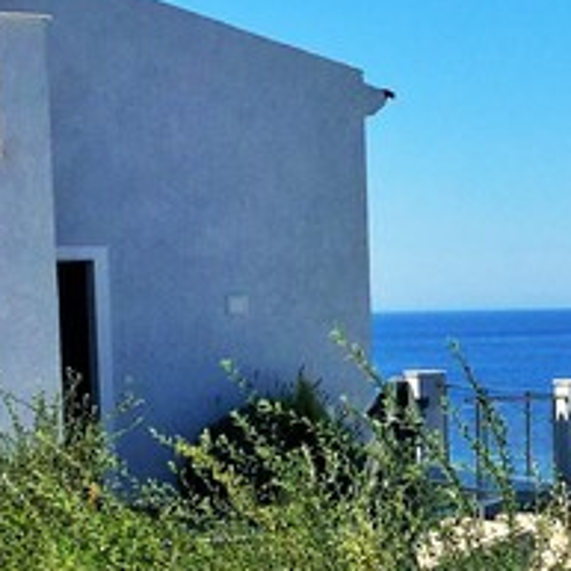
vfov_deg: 16.2
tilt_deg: -4.1
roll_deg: +0.0
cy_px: 521
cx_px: 675
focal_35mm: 106
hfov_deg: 15.8
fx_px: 1978
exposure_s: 1/3300
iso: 32
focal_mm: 4.15
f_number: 2.2
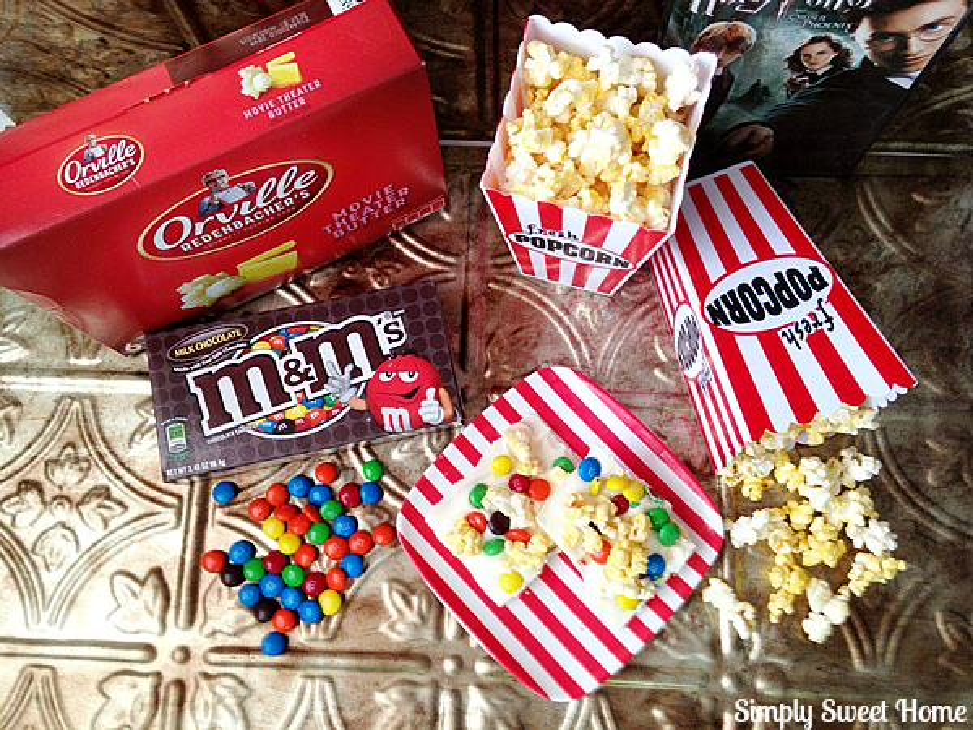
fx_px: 928
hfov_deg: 55.4
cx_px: 486
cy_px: 365
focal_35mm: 33
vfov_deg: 42.9
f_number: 2.4
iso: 50
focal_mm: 4.12
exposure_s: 1/20
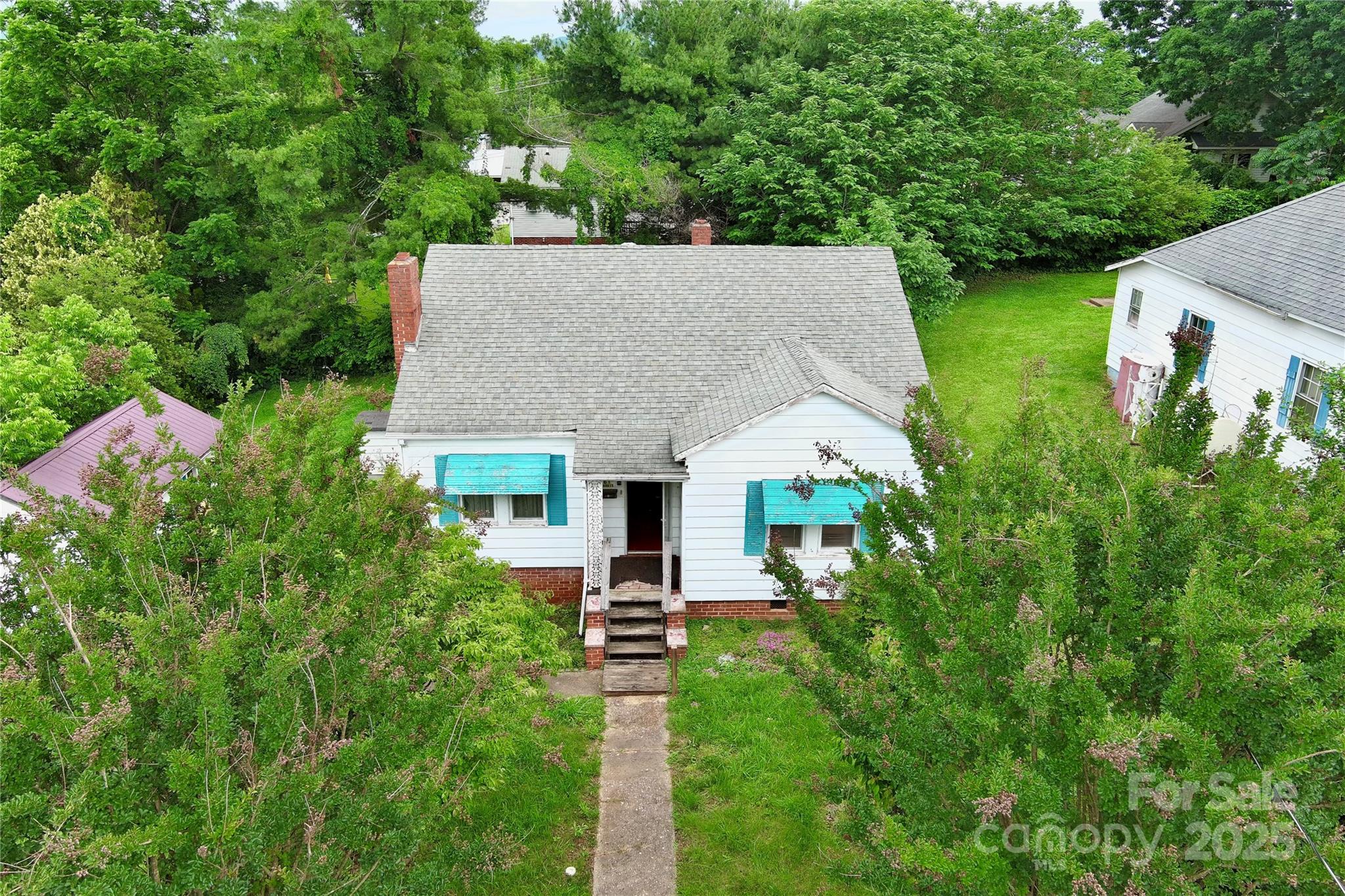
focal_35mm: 29
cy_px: 448
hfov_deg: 63.7
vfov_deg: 45.0
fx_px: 1083
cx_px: 672
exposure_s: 1/339
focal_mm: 10.57
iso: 100
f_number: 2.8
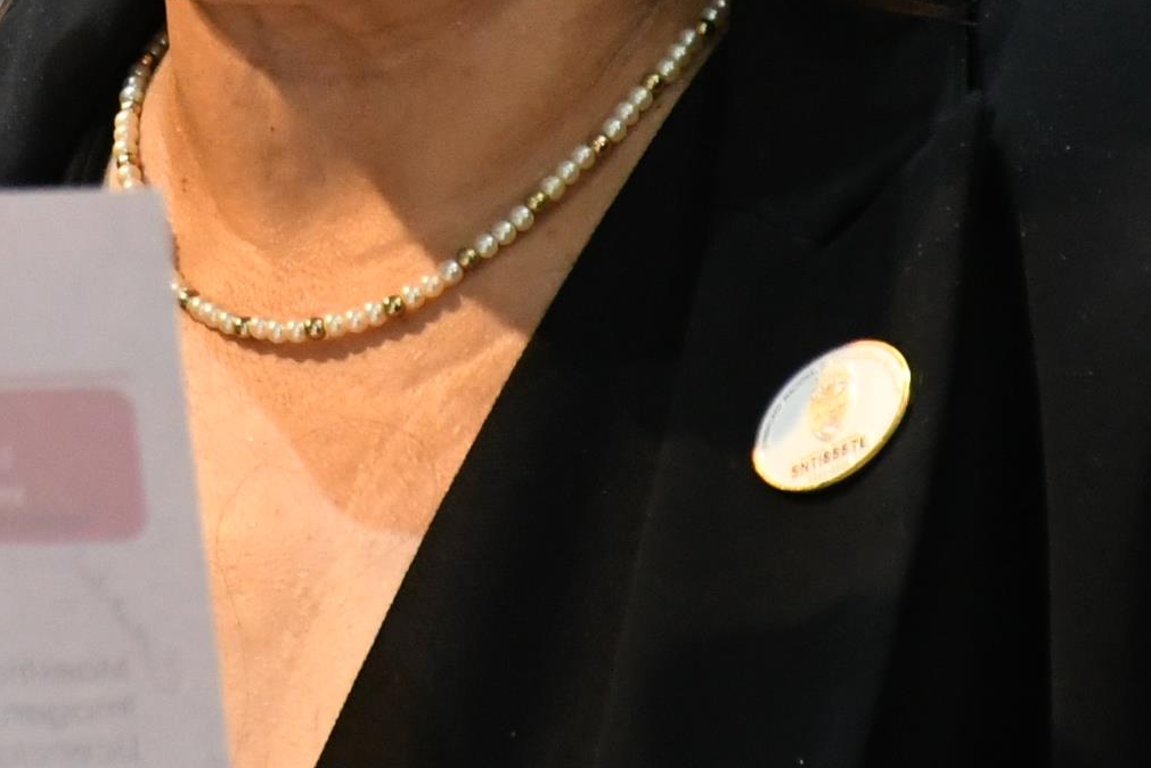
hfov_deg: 2.4
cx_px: 190
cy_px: -243
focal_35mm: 868
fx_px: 27758
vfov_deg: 1.6
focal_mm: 140
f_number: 5.6
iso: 2500
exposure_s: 1/100
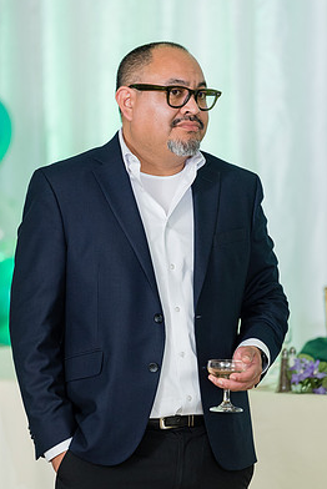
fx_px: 2842
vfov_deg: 9.8
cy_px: 233
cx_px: 160
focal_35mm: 209
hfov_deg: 6.6
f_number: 2.8
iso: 1600
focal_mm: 182
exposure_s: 1/250
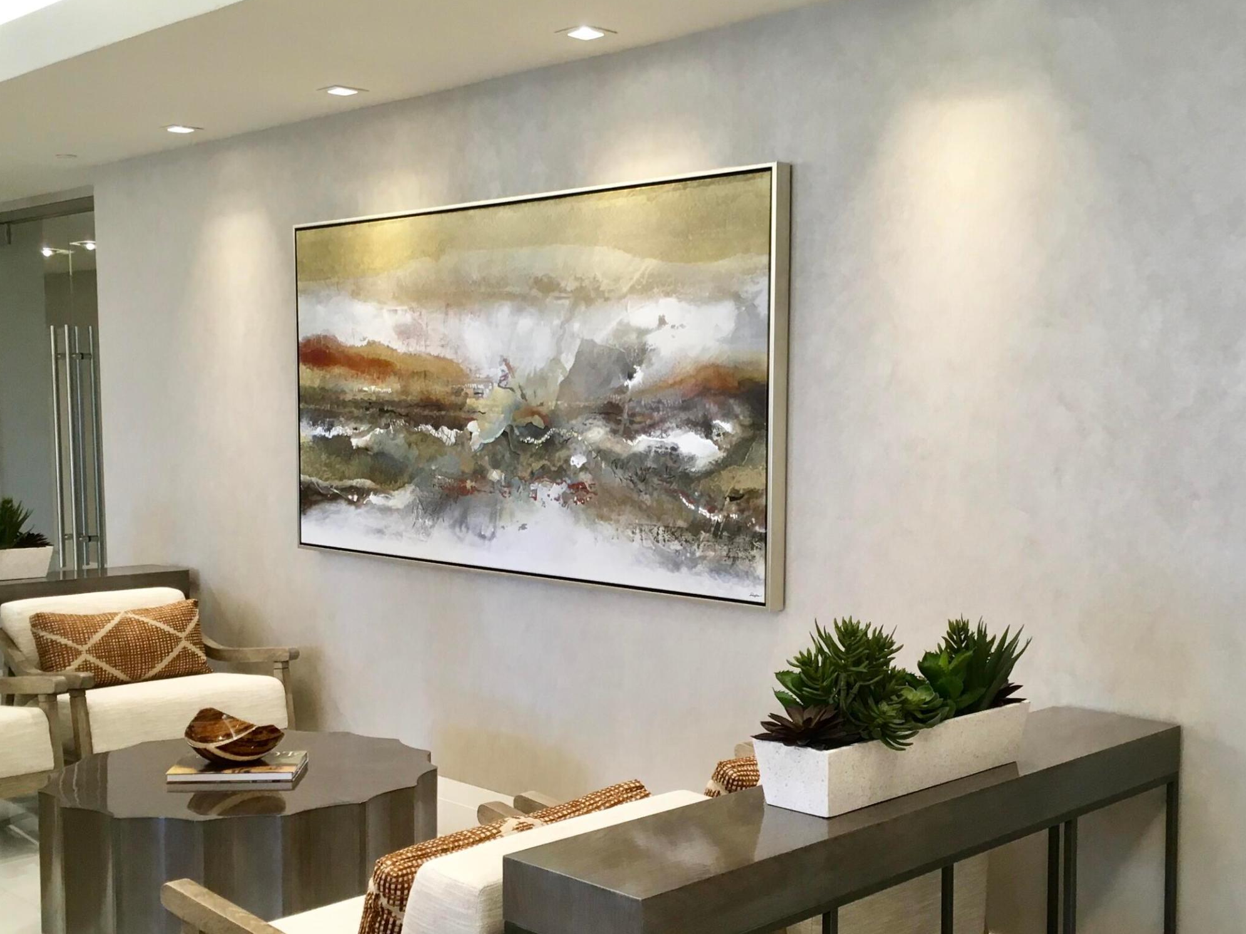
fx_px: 1512
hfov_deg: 44.8
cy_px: 548
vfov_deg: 34.3
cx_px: 658
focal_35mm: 42
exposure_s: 1/30
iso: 50
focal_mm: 4.15
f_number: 2.2
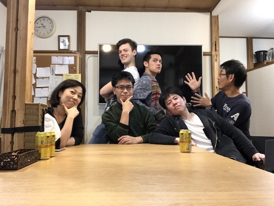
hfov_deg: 56.8
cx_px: 137
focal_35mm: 32
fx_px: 253
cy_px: 103
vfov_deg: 44.2
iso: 250
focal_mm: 2.87
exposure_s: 1/33
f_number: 2.2
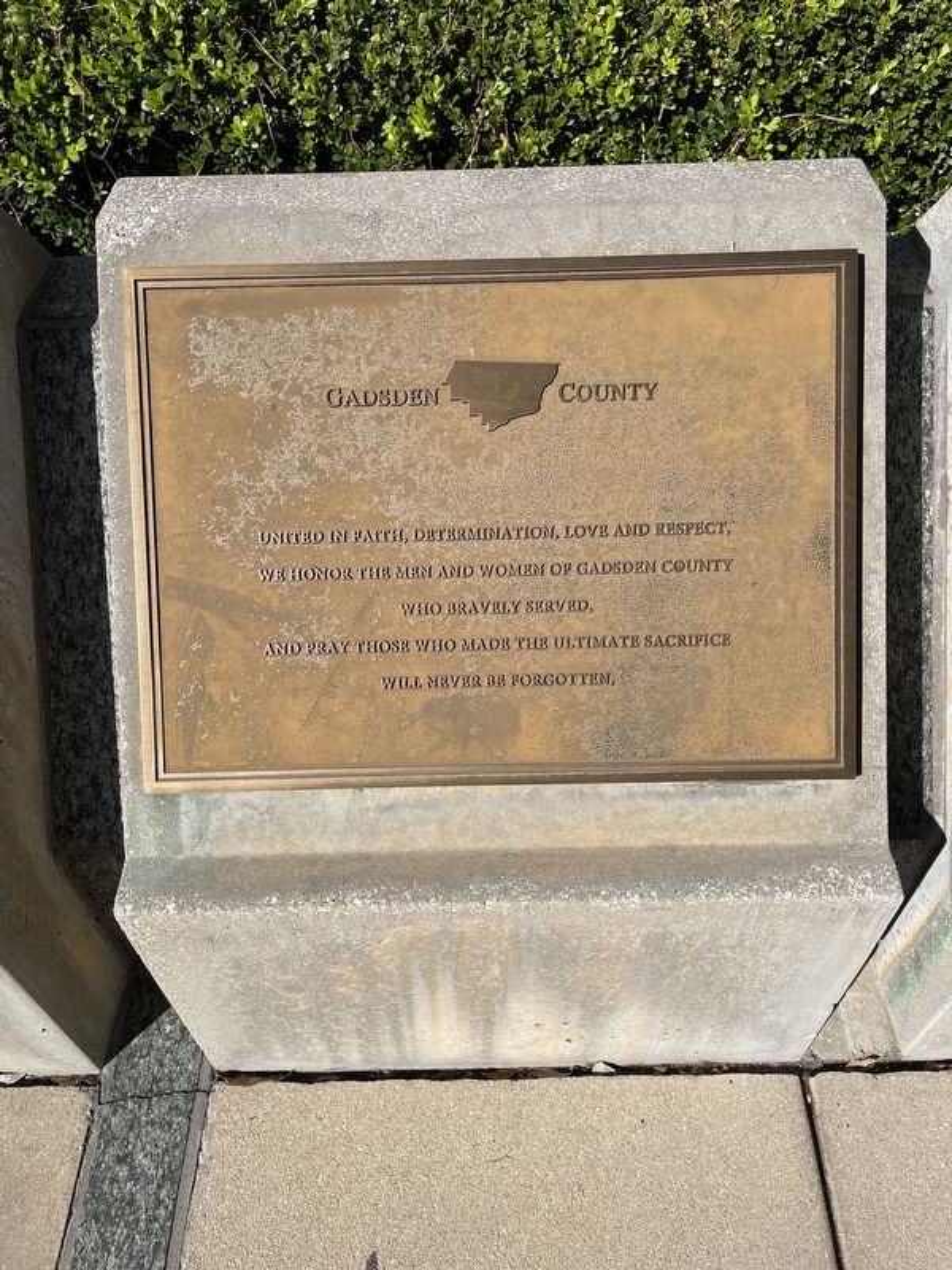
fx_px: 953
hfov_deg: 53.1
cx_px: 476
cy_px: 635
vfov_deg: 67.3
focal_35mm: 26
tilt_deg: -48.5
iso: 32
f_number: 1.6
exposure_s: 1/4831
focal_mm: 4.2
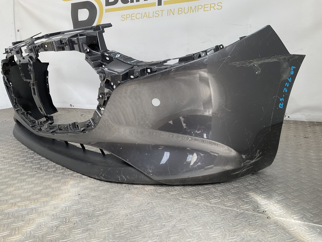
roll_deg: +0.5
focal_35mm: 29
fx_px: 270
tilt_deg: -14.9
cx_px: 161
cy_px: 121
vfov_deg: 48.2
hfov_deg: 61.7
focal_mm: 3
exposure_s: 1/320
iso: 16
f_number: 1.8
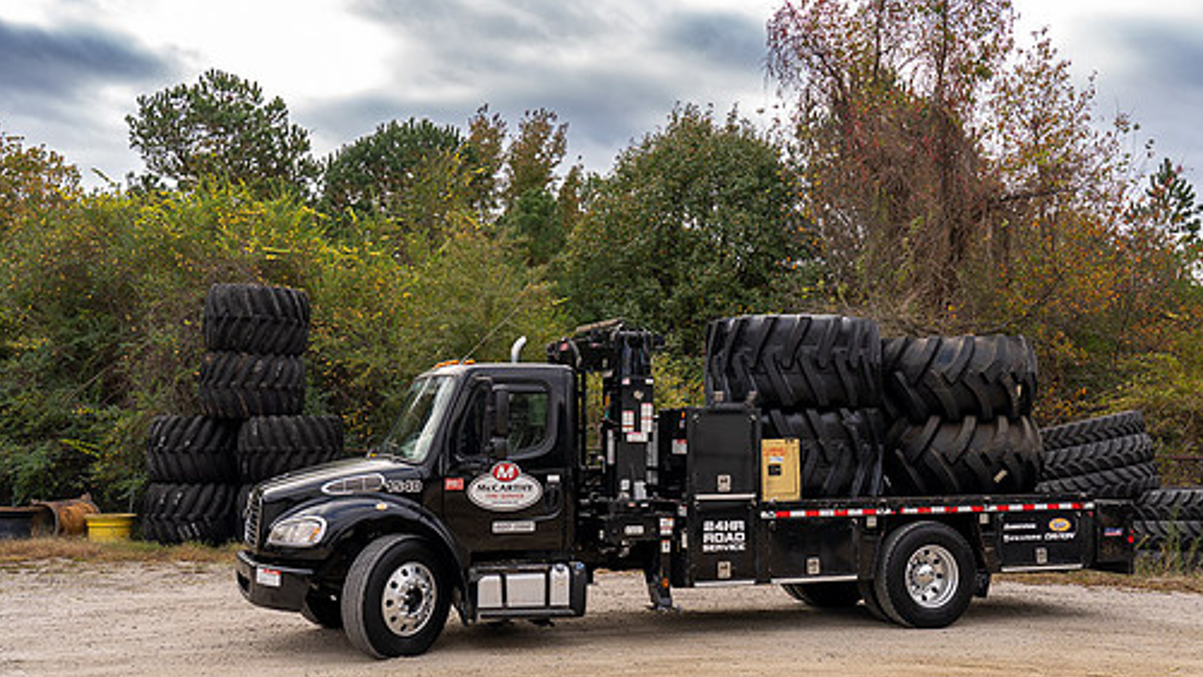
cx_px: 692
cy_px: 342
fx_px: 1276
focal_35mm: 40
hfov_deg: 50.3
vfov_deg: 29.7
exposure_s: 1/100
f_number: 5
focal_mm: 33
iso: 100
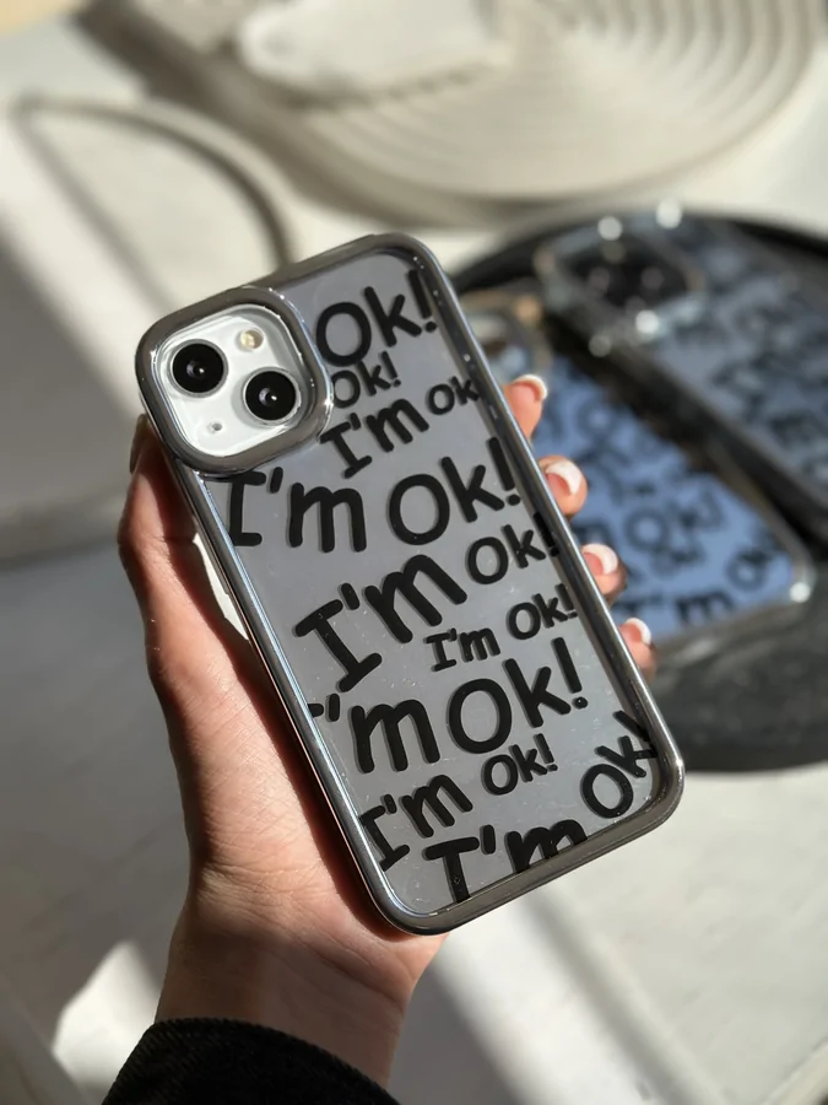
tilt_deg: -50.7
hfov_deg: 30.3
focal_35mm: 48
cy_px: 552
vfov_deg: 39.7
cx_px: 414
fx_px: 1531
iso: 100
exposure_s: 1/5882
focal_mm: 6.86
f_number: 1.78
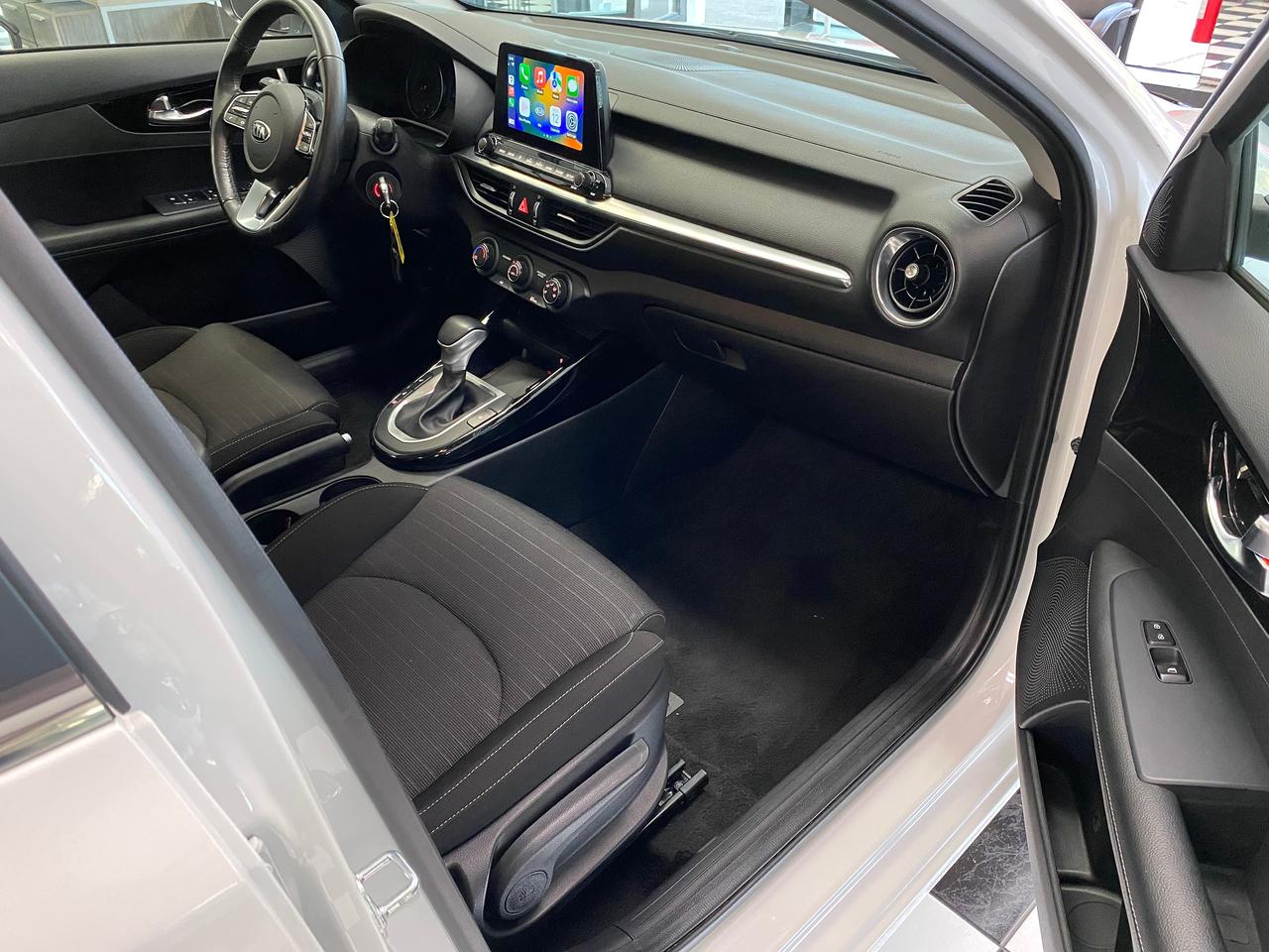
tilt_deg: -33.6
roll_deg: -0.4
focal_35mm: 26
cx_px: 634
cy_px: 476
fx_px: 953
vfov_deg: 53.1
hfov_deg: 67.3
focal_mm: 4.25
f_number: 1.8
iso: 500
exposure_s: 1/60
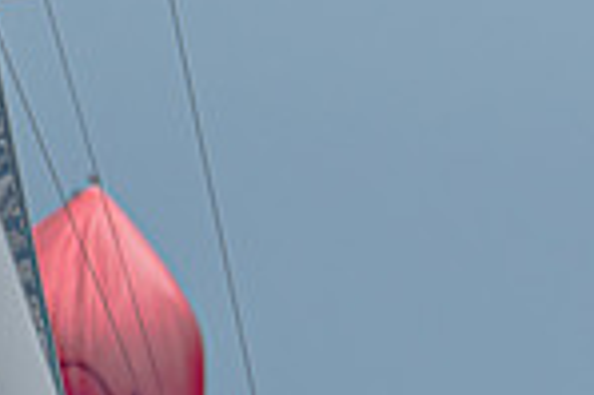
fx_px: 38254
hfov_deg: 0.9
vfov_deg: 0.6
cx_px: 123
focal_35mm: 2321
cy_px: 896
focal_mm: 320
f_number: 5.6
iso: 200
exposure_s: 1/2000
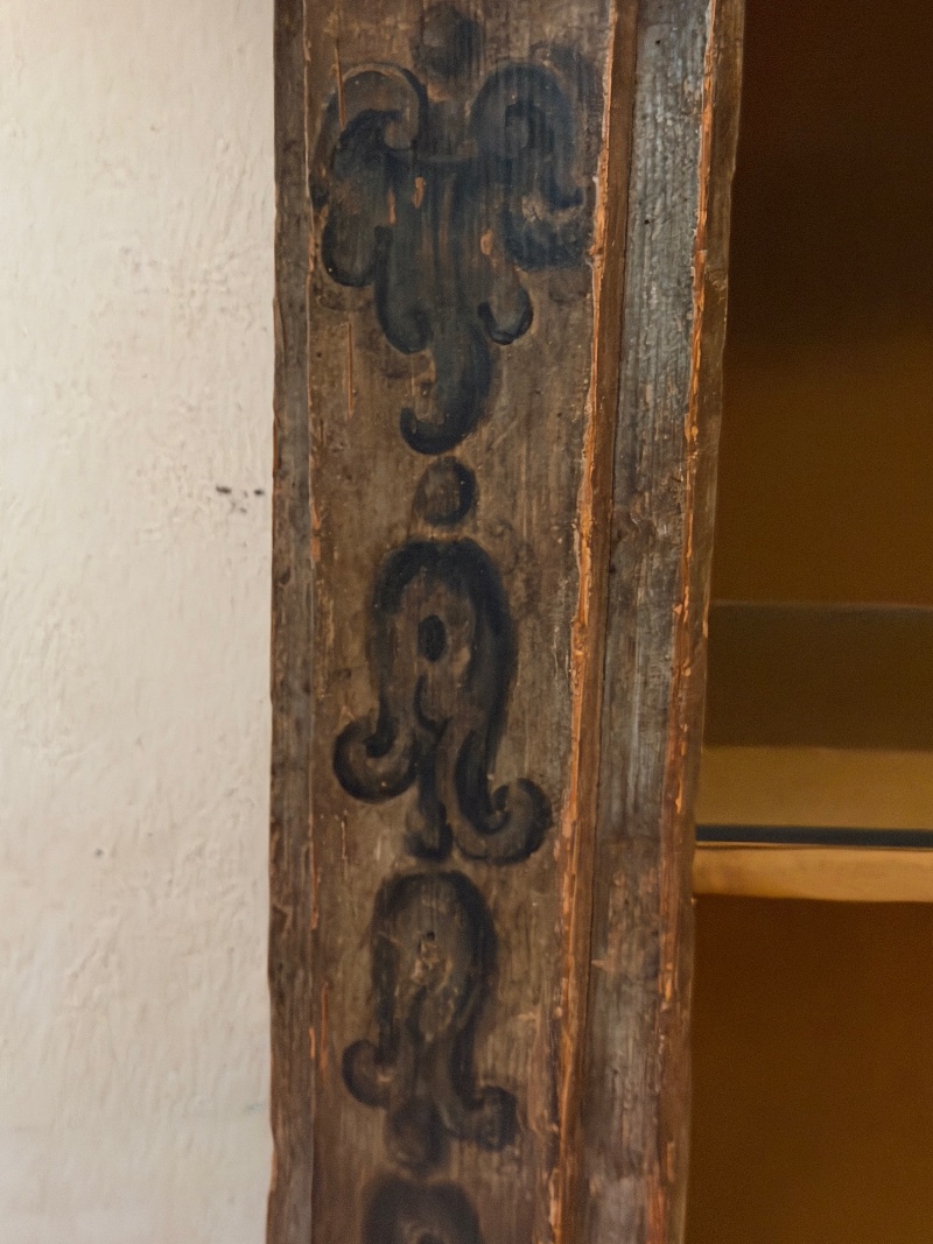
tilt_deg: -15.6
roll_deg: -1.8
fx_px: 1941
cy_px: 621
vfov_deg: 35.5
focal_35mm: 54
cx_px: 460
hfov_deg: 27.0
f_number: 1.78
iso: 640
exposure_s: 1/25
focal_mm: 6.76
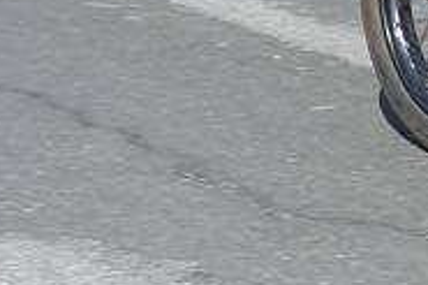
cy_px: -197
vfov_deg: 4.5
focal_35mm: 303
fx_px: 3599
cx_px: 703
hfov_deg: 6.7
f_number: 7.1
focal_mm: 70
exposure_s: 1/320
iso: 320
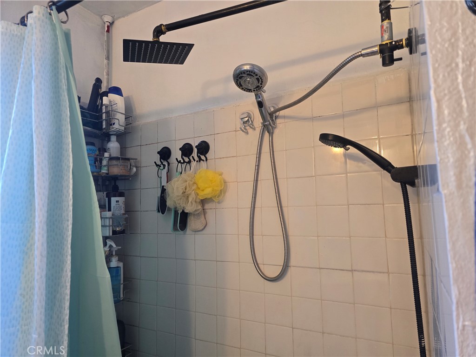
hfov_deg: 73.9
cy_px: 178
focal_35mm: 23
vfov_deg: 58.9
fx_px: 316
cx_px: 238
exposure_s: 1/120
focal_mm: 6.3
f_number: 1.7
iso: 500
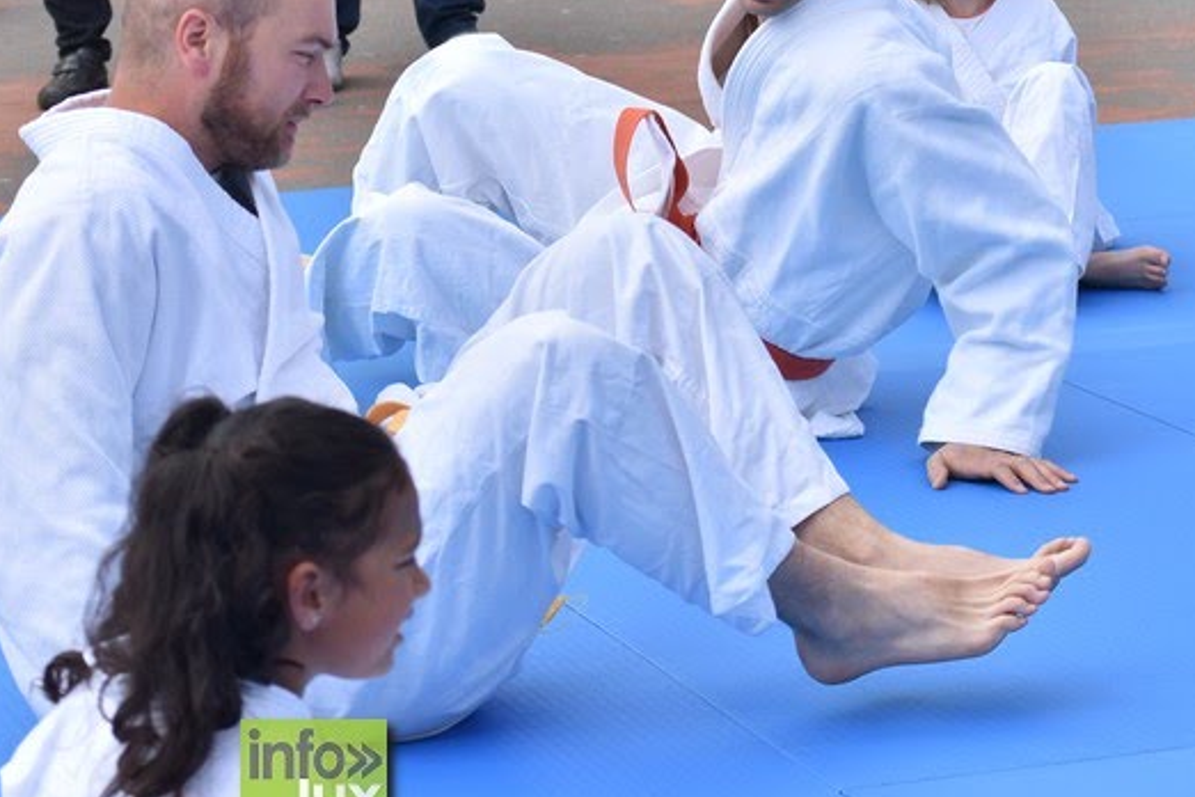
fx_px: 4879
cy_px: 63
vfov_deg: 9.3
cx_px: 314
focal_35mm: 147
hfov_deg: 13.9
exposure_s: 1/500
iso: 100
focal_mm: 50
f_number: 4.5
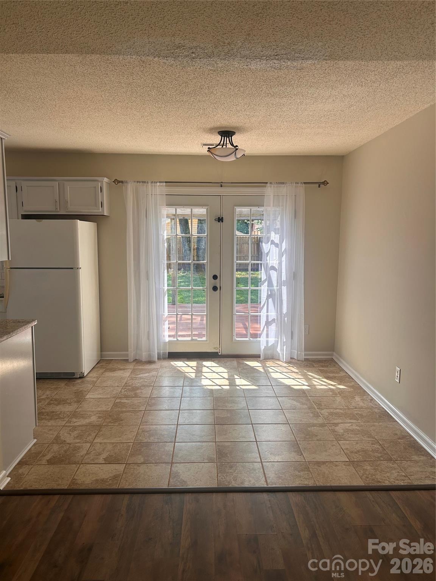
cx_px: 218
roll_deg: +0.9
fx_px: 437
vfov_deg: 67.3
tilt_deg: -6.3
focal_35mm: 26
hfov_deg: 53.1
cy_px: 290
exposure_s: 1/389
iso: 50
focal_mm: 5.7
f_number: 1.5
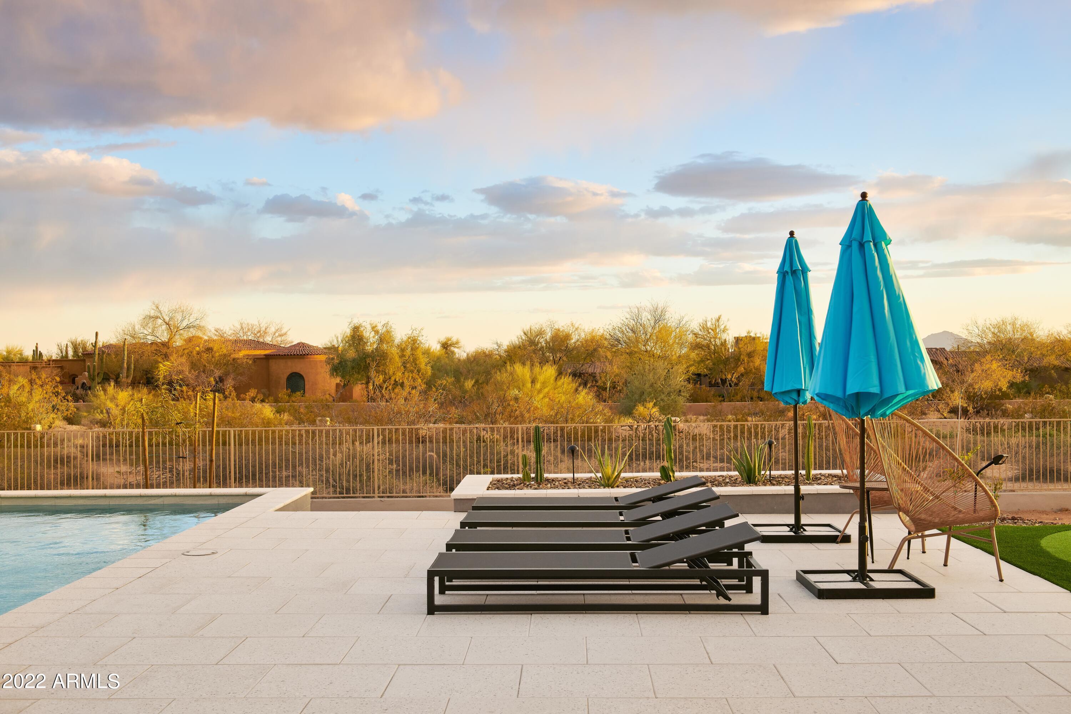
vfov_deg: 31.9
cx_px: 536
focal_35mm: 42
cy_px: 357
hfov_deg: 46.4
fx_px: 1249
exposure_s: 1/30
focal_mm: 42
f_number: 11
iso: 200
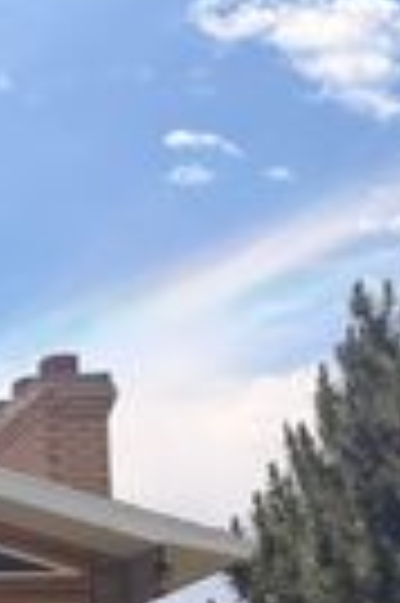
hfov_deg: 11.4
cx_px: -638
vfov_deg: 20.0
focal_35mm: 93
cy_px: 794
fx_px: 1554
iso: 80
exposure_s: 1/5319
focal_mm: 6.76
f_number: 1.78
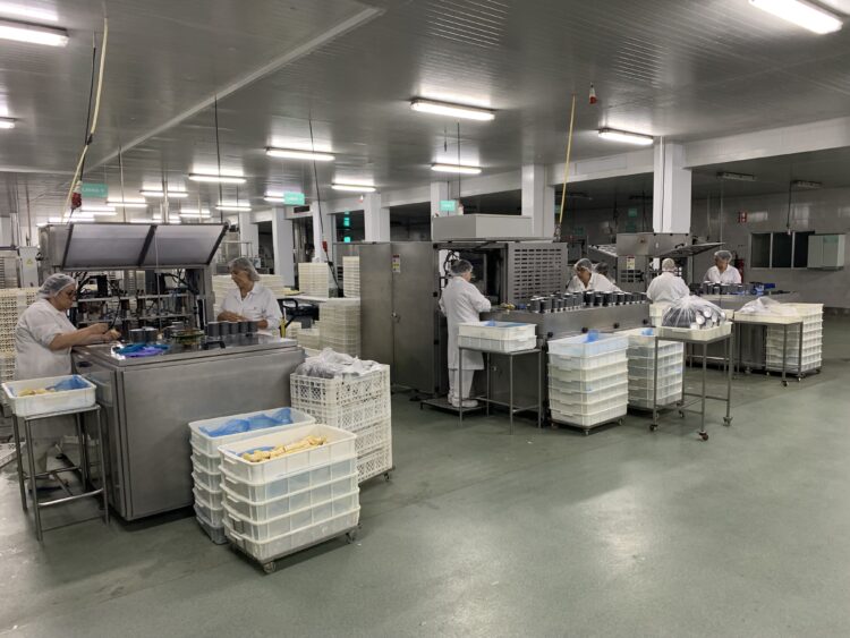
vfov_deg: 53.1
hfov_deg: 67.3
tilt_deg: -5.7
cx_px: 425
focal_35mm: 26
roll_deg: +0.7
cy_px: 319
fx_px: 639
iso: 250
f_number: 1.8
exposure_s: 1/60
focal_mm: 4.25
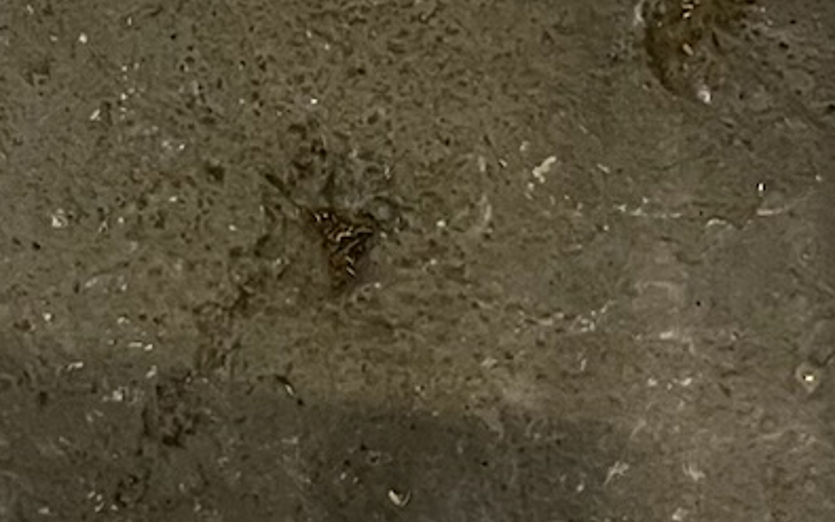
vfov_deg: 9.2
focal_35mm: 143
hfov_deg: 14.1
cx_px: -197
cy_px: 163
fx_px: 3255
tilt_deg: -88.3
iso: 125
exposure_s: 1/50
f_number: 1.6
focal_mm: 5.1
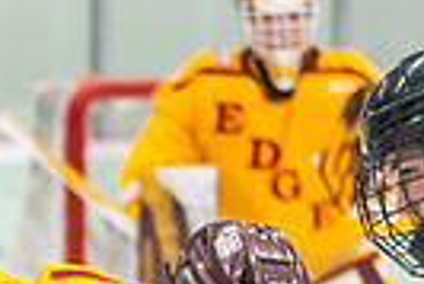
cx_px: -235
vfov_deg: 2.6
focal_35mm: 531
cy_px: 402
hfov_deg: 3.9
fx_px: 6261
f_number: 2.8
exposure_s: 1/640
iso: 2500
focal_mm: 100
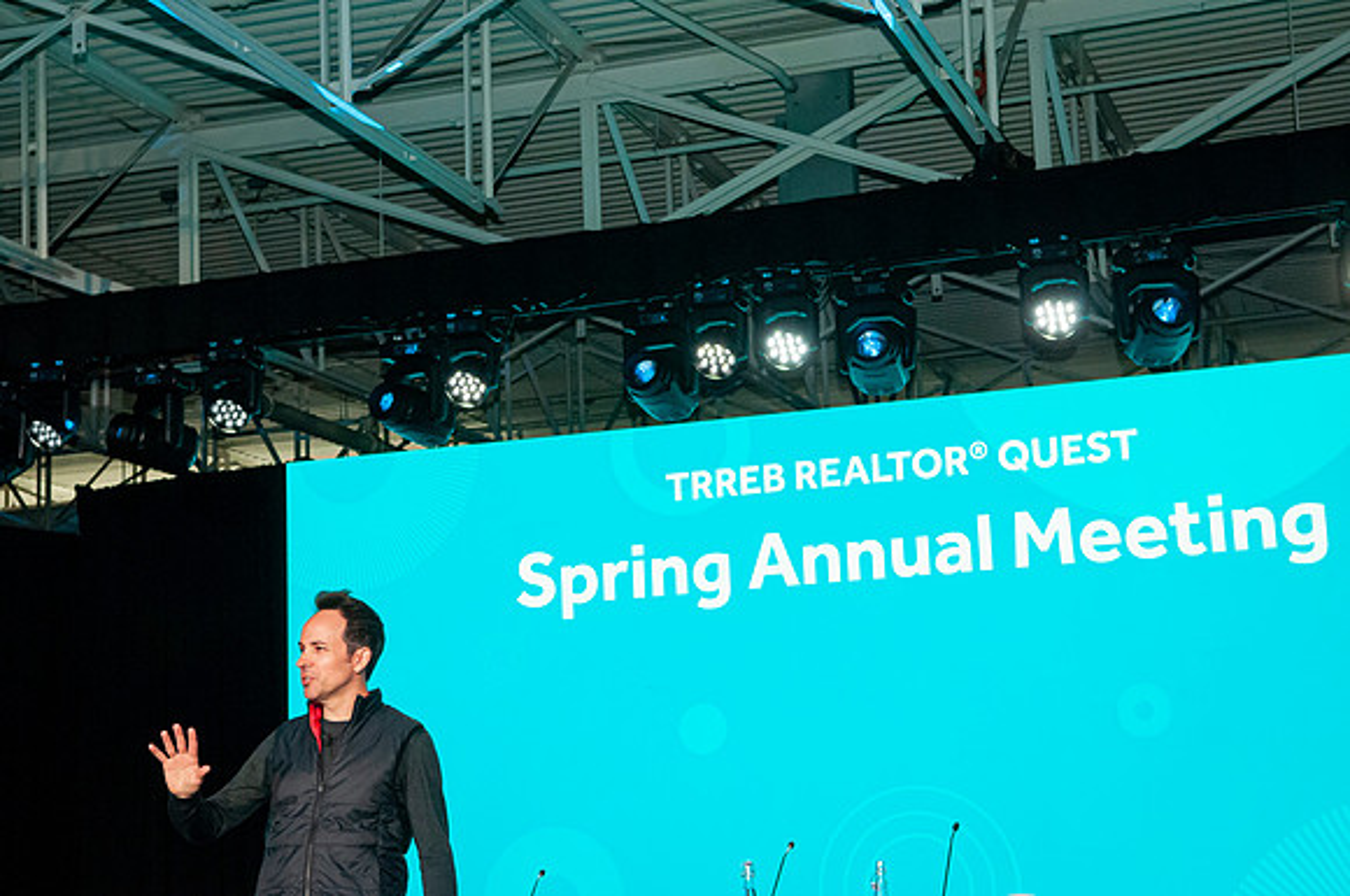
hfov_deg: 30.6
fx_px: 2472
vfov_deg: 20.6
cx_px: 675
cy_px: 448
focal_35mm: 66
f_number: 5
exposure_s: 1/250
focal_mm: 44
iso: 1600
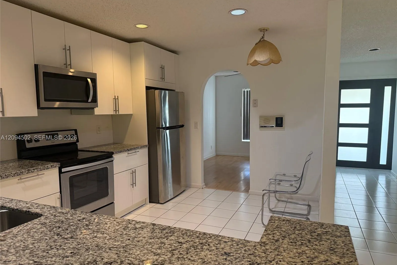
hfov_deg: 71.5
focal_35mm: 25
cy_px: 138
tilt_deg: -4.8
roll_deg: +1.0
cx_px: 198
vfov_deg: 51.3
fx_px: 276
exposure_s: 1/120
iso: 320
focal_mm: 6.76
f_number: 1.78
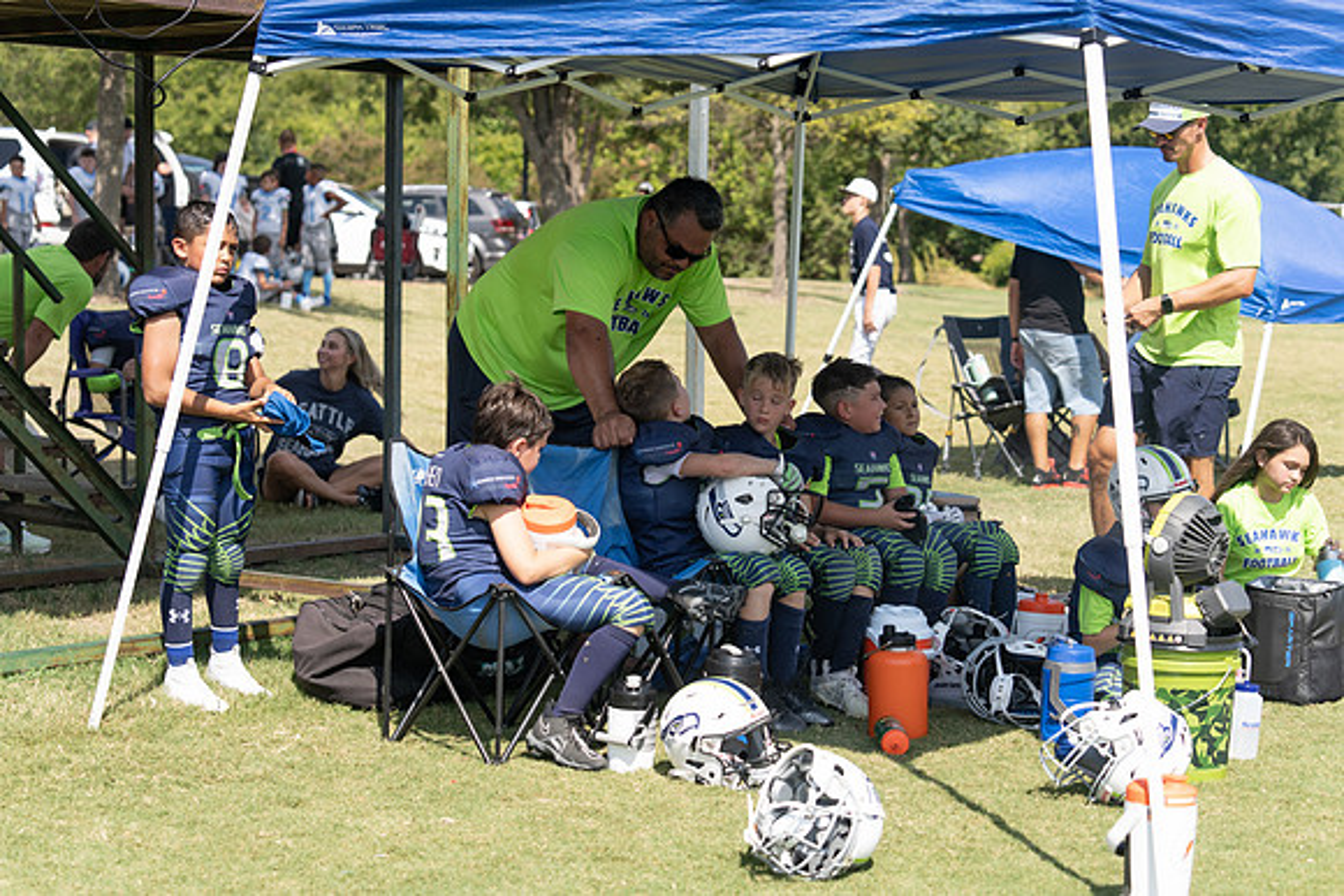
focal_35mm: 70
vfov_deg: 19.5
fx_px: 2614
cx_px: 672
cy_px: 448
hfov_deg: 28.8
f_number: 4
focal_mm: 70
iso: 160
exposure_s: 1/800
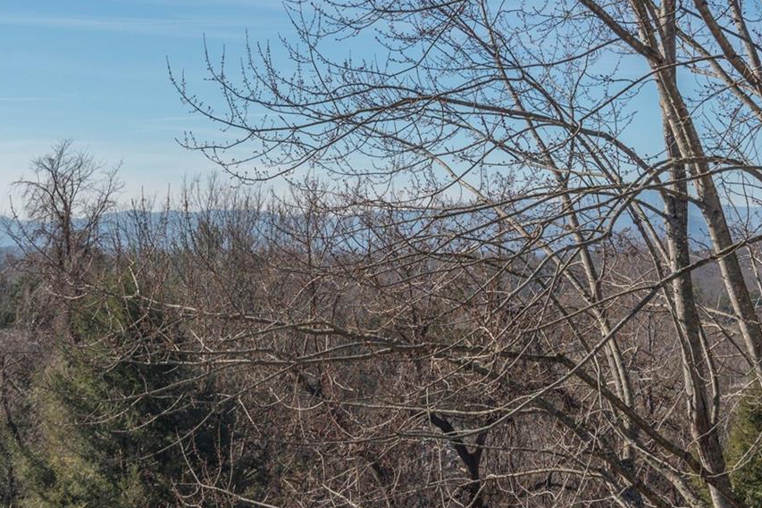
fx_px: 1778
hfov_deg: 24.1
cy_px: 234
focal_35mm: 84
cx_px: 279
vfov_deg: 16.3
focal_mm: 35
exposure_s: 1/2000
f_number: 7.1
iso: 320
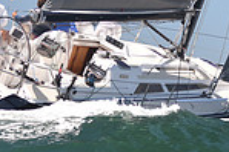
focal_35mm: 273
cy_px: -51
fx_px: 1735
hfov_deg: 7.5
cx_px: 211
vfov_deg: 5.0
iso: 200
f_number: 3.2
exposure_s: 1/1000
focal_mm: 70
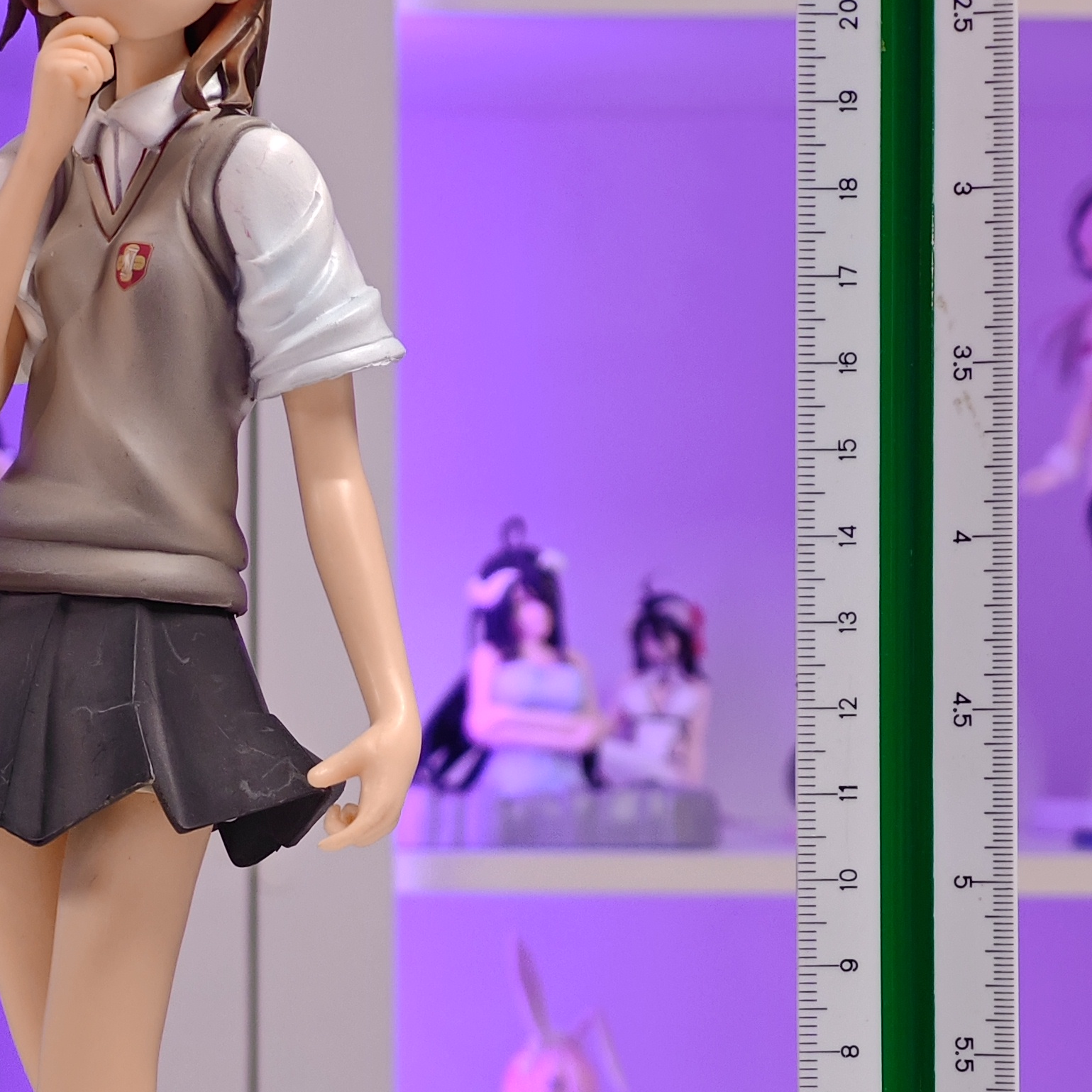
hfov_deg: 11.6
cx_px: 392
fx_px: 5354
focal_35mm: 150
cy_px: 819
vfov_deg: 11.6
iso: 400
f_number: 2.4
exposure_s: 1/18.1
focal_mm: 7.48
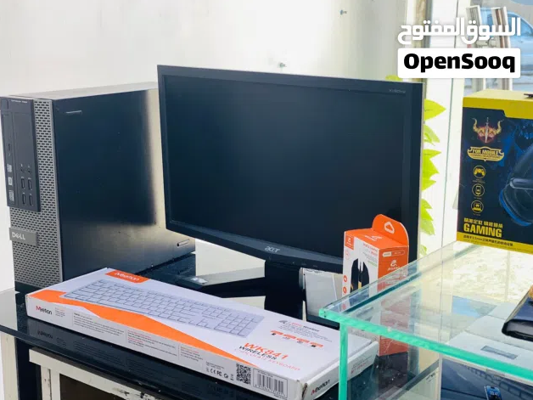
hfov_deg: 36.2
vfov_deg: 27.5
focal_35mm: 53
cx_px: 270
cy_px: 200
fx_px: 816
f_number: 2
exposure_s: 1/100
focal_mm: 6
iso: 25
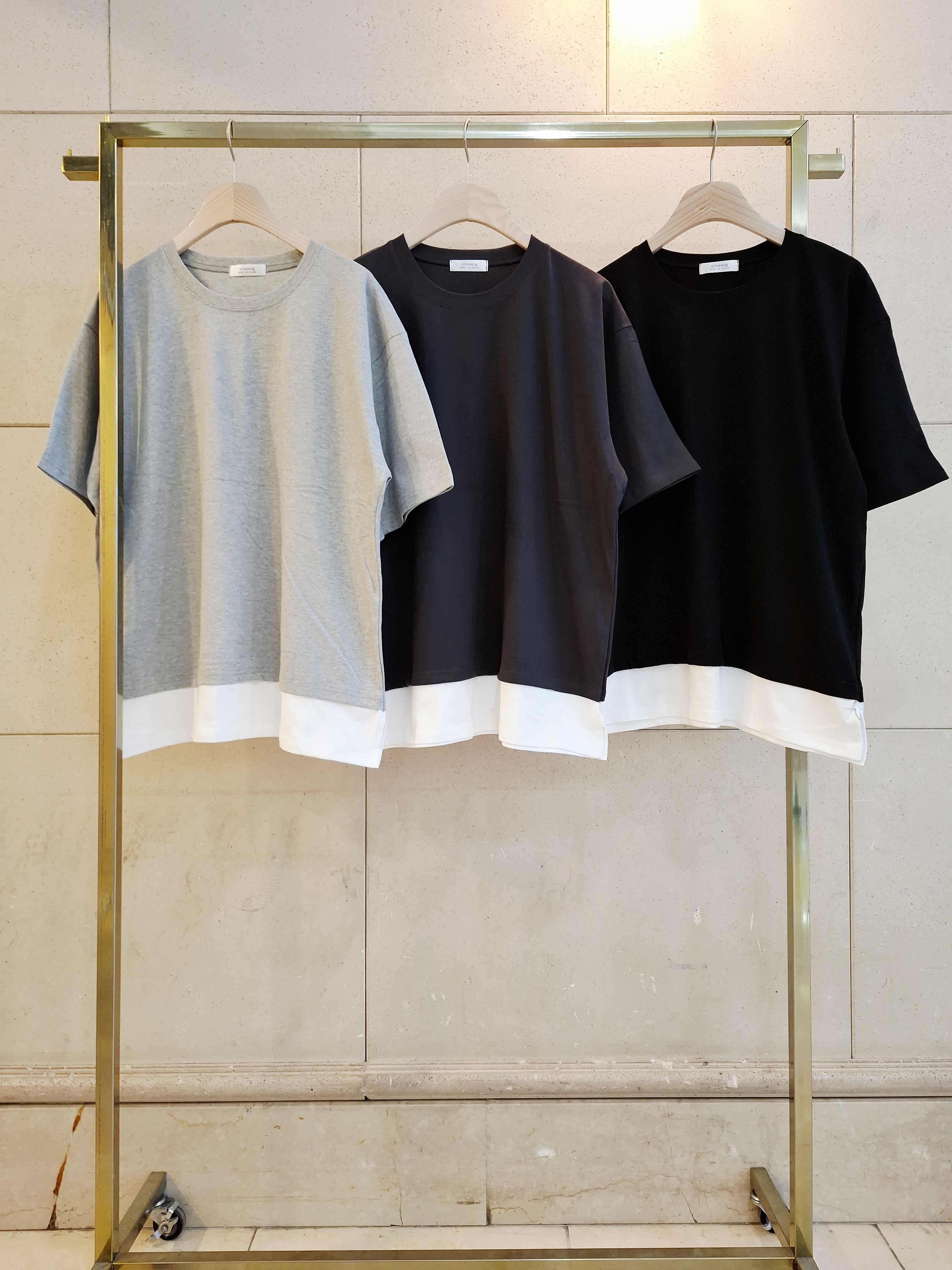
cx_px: 476
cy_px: 635
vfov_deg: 69.4
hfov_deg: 54.9
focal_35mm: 25
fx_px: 917
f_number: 1.8
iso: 250
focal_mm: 5.23
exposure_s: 1/120
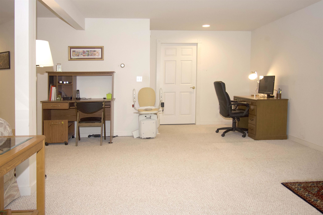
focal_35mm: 28
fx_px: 256
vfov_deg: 45.7
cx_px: 162
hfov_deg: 64.6
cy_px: 108
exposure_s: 1/125
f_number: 5.6
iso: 1600
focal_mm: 19
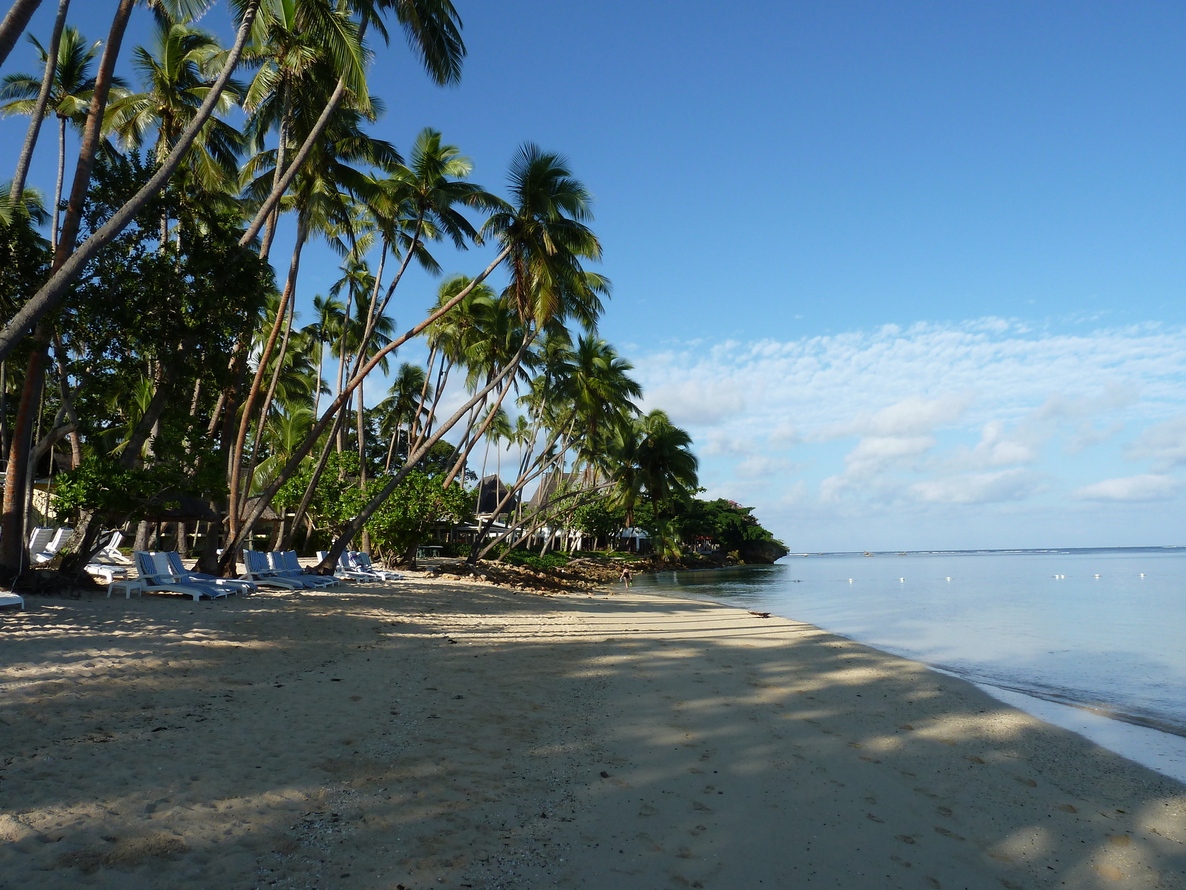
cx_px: 593
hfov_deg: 69.4
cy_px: 445
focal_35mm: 25
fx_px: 857
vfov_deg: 54.9
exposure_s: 1/400
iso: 80
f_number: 4.5
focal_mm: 4.1
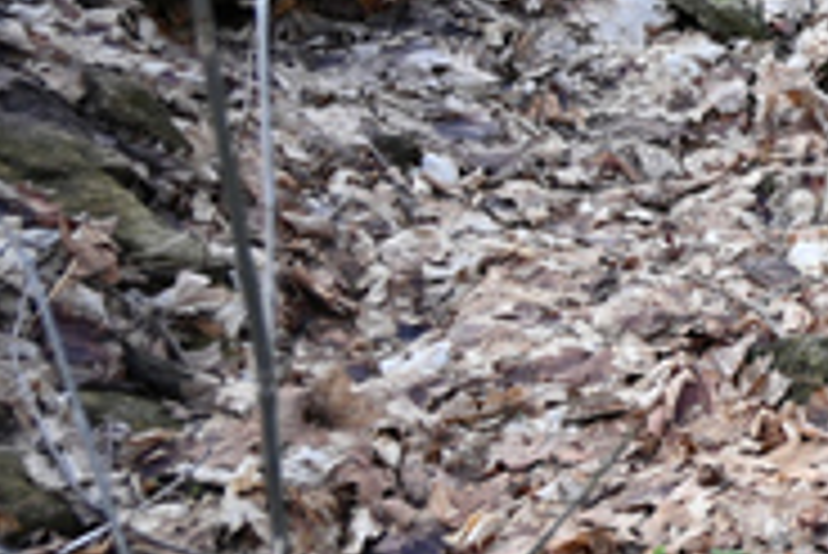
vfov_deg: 13.7
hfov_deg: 16.3
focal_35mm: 100
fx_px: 2302
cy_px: 234
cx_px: 1602
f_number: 3.5
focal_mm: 16
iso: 100
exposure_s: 1/125
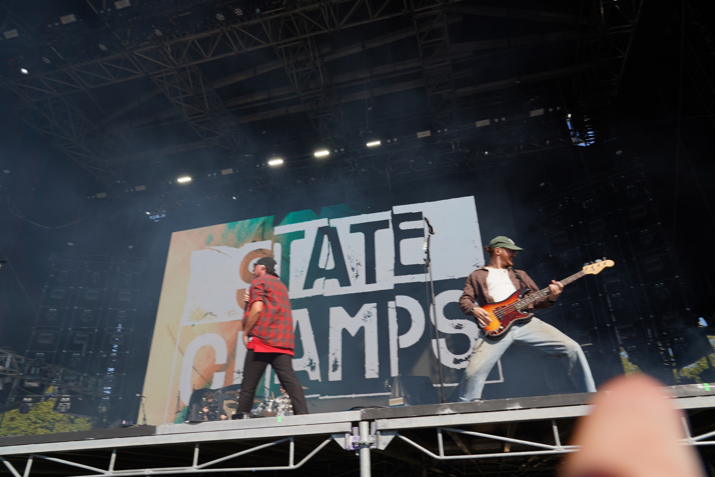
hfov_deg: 73.7
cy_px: 238
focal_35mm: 24
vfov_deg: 53.1
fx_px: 477
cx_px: 358
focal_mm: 24
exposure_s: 1/250
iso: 100
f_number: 8
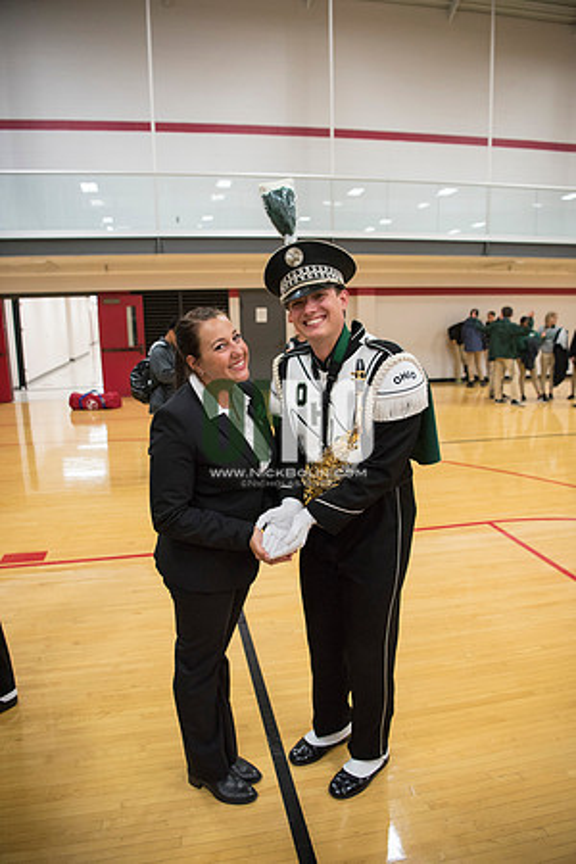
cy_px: 432
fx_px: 576
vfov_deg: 73.7
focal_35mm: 24
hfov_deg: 53.1
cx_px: 288
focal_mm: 24
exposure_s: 1/320
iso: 2000
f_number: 3.2
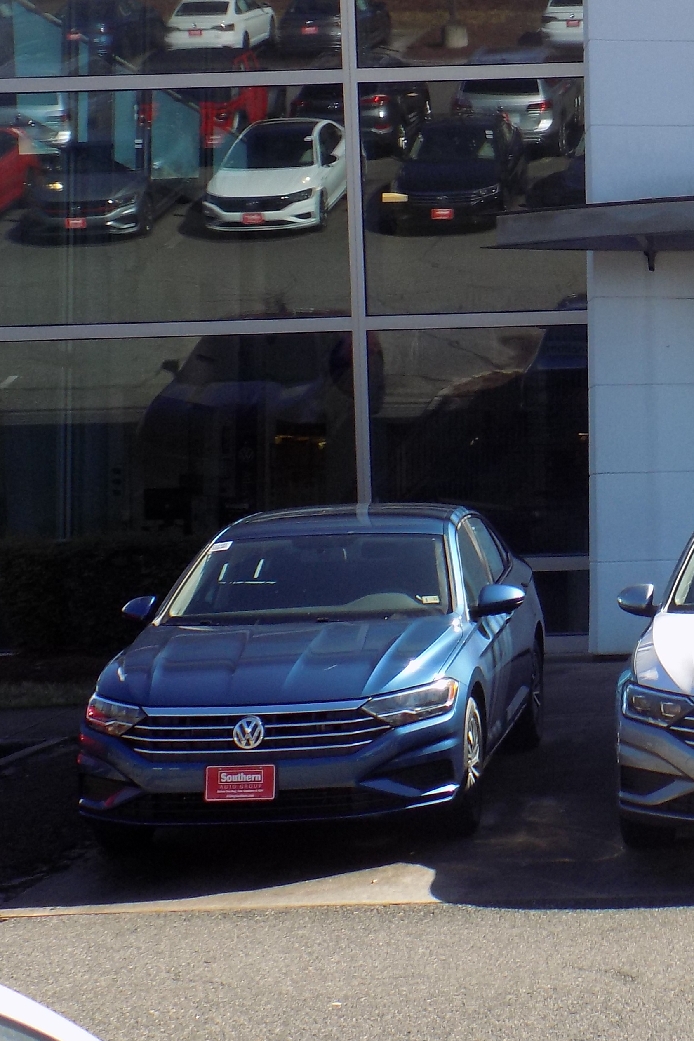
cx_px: 807
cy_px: 248
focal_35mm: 87
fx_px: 2516
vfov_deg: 23.1
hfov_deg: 15.2
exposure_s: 1/500
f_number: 3.6
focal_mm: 7.3
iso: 80
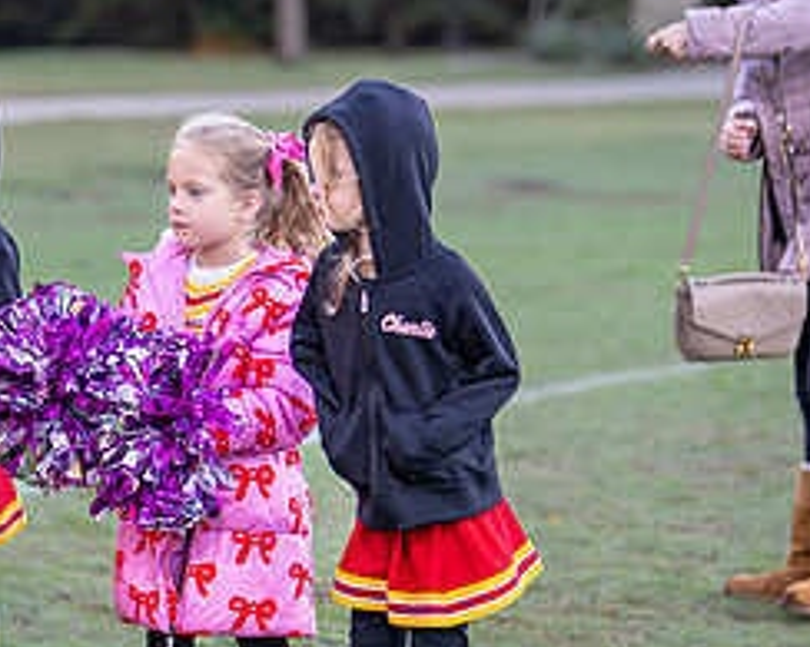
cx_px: 135
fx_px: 4194
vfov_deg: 8.8
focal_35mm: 175
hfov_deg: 11.0
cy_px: 376
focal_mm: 50
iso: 160
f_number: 1.2
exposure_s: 1/1000
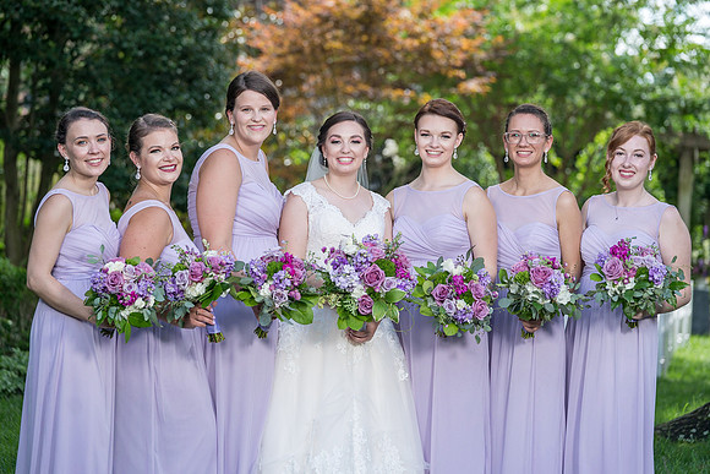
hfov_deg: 15.5
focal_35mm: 132
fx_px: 2610
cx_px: 348
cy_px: 237
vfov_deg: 10.4
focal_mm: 126
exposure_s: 1/200
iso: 100
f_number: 4
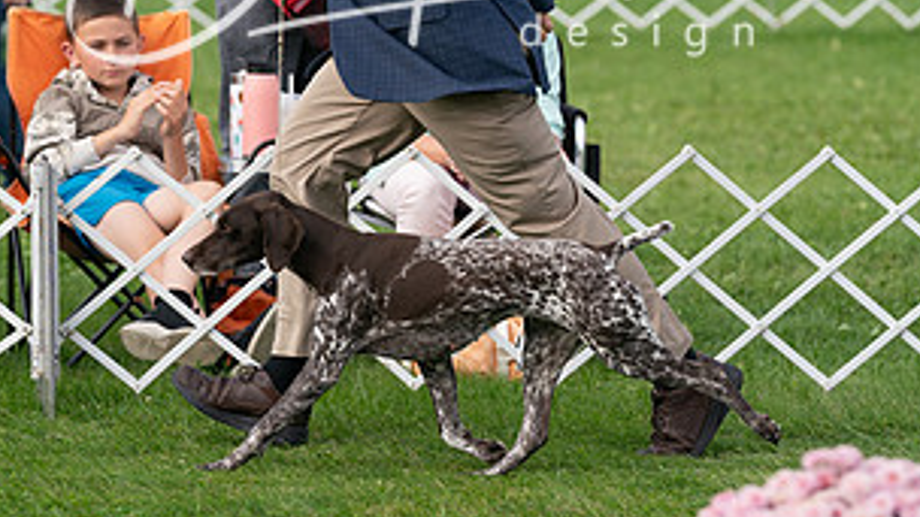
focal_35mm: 308
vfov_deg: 3.9
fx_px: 7514
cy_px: 109
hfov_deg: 7.0
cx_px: 436
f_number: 3.5
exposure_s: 1/1600
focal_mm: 154
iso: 250
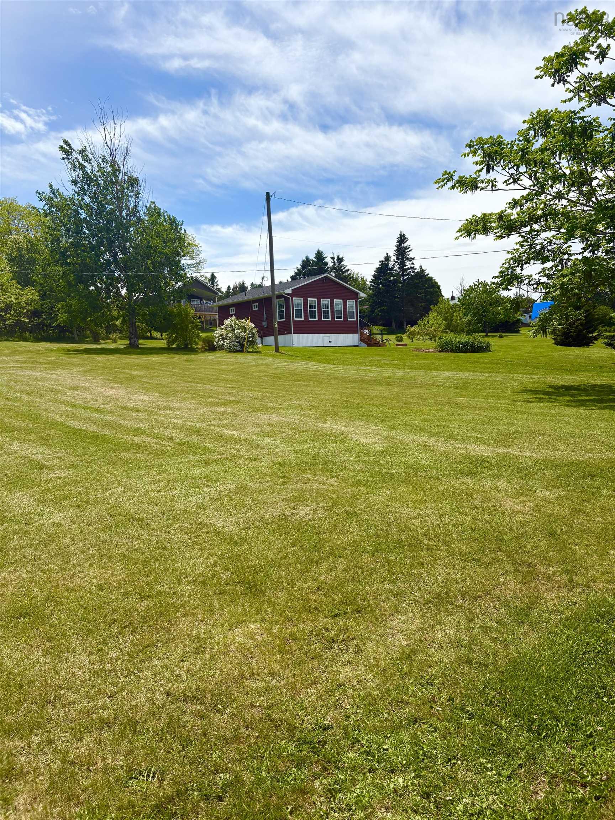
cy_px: 410
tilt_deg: -3.8
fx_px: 616
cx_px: 308
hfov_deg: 53.1
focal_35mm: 26
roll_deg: +1.3
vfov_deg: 67.3
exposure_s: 1/5348
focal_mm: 5.96
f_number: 1.6
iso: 50
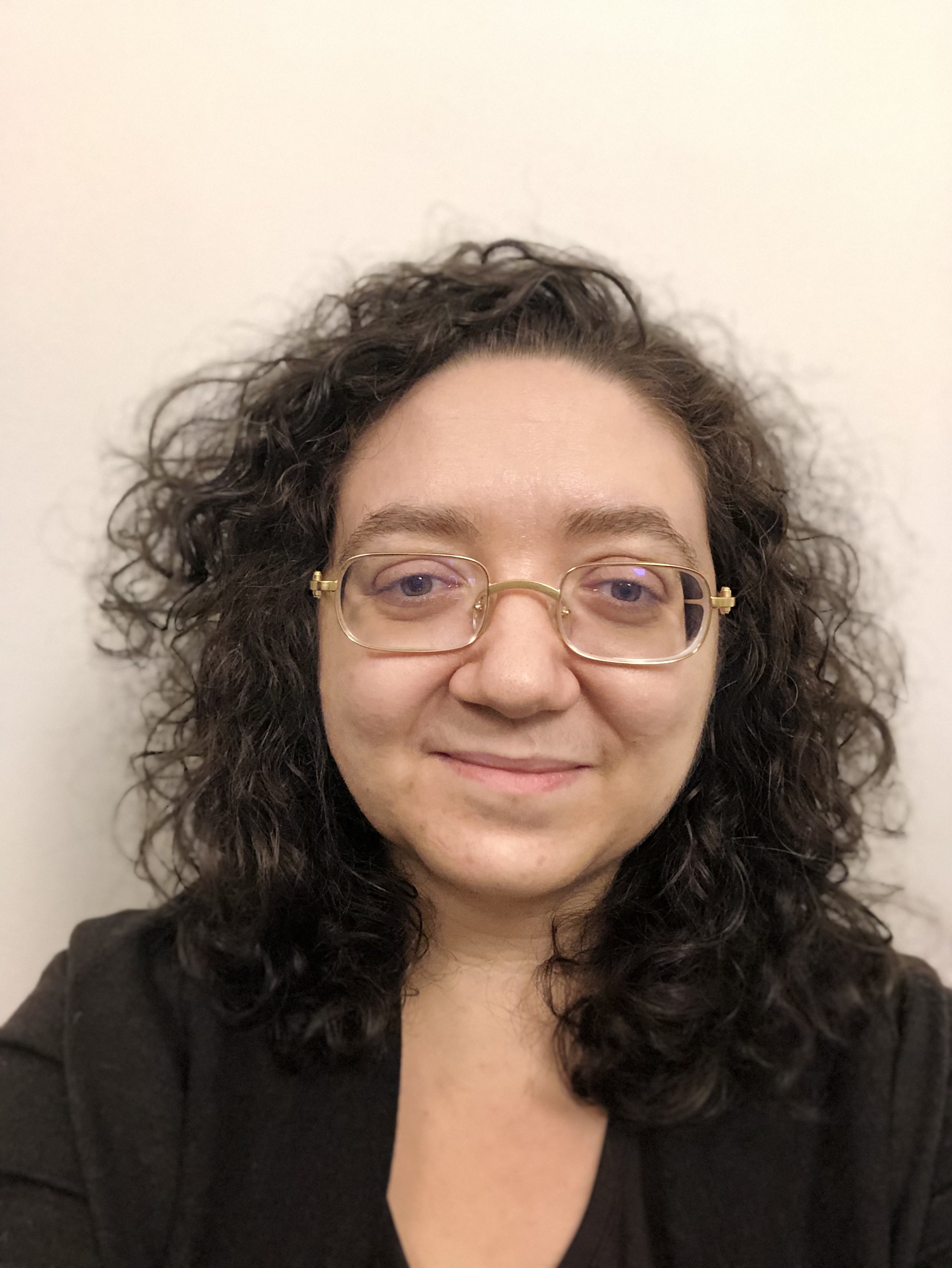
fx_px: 1172
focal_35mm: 32
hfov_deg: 44.2
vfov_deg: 56.8
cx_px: 476
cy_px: 634
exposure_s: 1/20
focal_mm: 2.87
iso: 160
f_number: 2.2
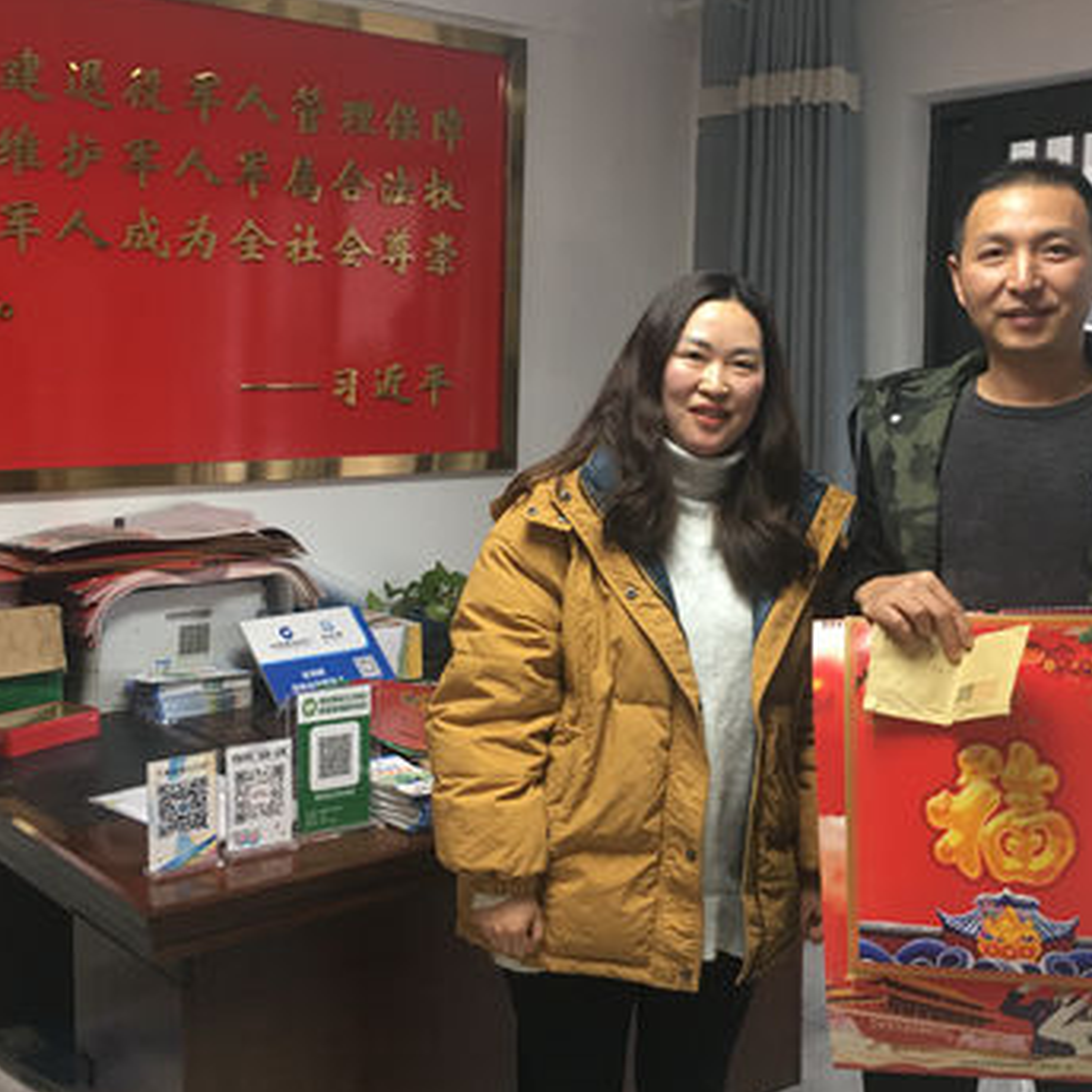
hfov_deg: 40.9
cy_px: 514
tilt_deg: -3.0
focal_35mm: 41
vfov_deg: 40.9
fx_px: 1463
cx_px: 556
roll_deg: +0.3
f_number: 2.2
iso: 64
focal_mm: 4.15
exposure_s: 1/33
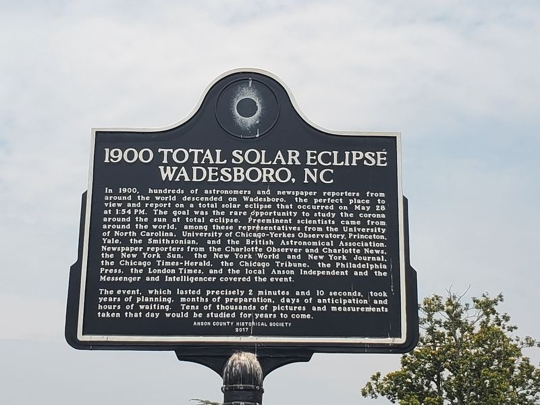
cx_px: 270
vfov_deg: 53.1
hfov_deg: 67.3
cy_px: 202
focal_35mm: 26
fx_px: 406
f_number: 2.4
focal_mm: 4.3
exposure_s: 1/1765
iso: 50
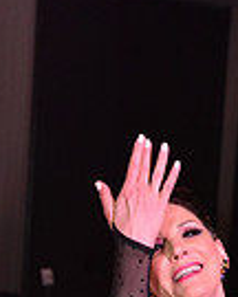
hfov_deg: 4.5
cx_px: 285
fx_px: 3029
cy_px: 557
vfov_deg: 5.5
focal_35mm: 344
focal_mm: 85
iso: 2500
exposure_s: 1/320
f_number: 7.1
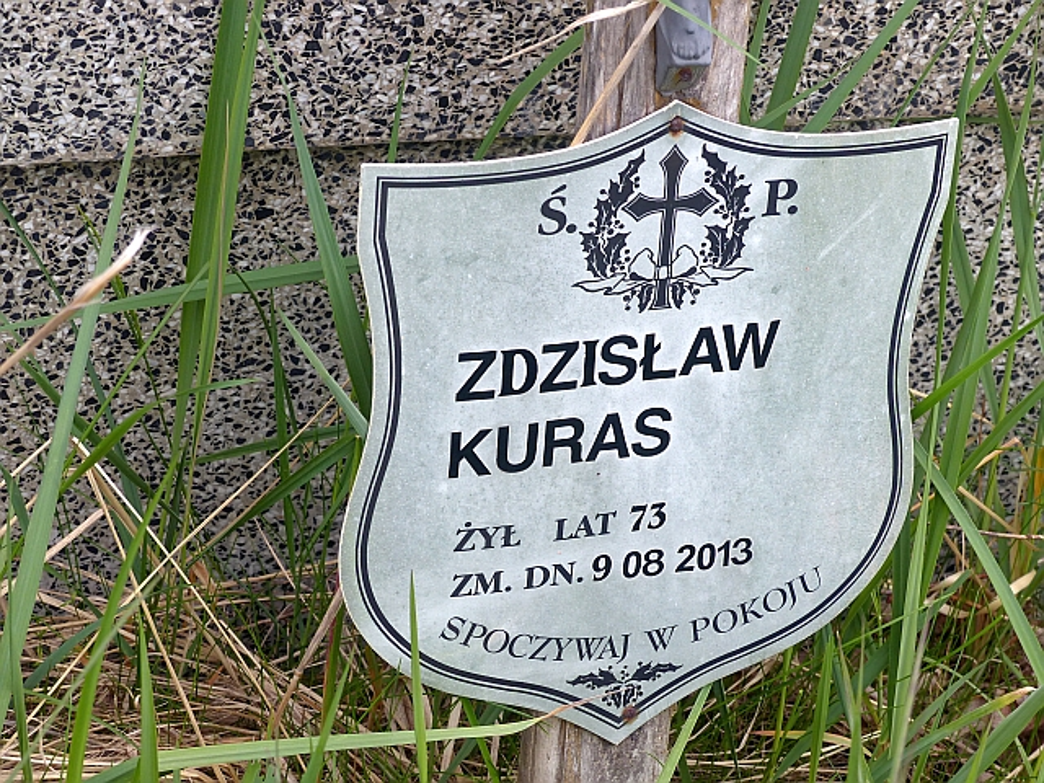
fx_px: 3589
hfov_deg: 16.6
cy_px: 392
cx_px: 522
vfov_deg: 12.5
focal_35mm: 119
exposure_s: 1/200
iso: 100
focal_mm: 21.4
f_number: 4
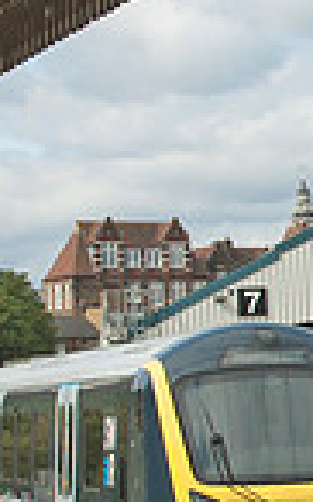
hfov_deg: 7.2
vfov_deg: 12.7
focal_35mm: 164
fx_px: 2243
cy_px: 373
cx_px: 877
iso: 200
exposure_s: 1/200
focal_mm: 27
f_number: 7.1
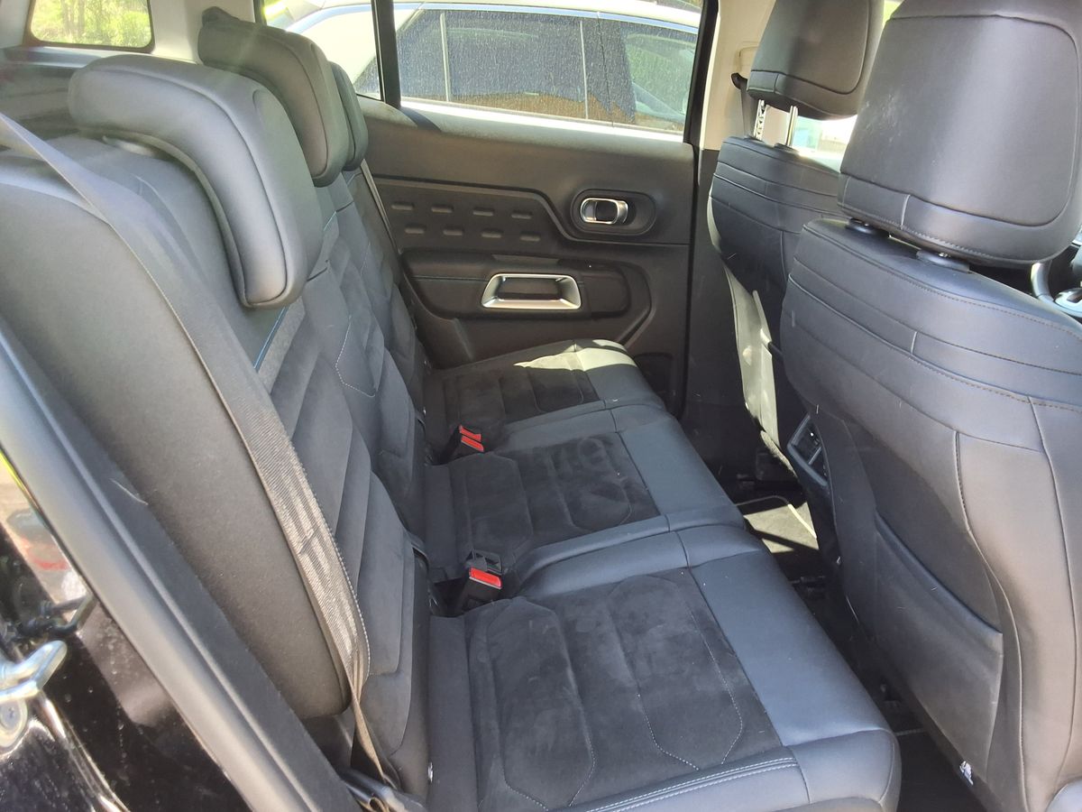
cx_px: 541
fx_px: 875
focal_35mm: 28
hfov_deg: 63.4
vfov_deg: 49.7
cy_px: 406
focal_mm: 2.91
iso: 40
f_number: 1.9
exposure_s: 1/50
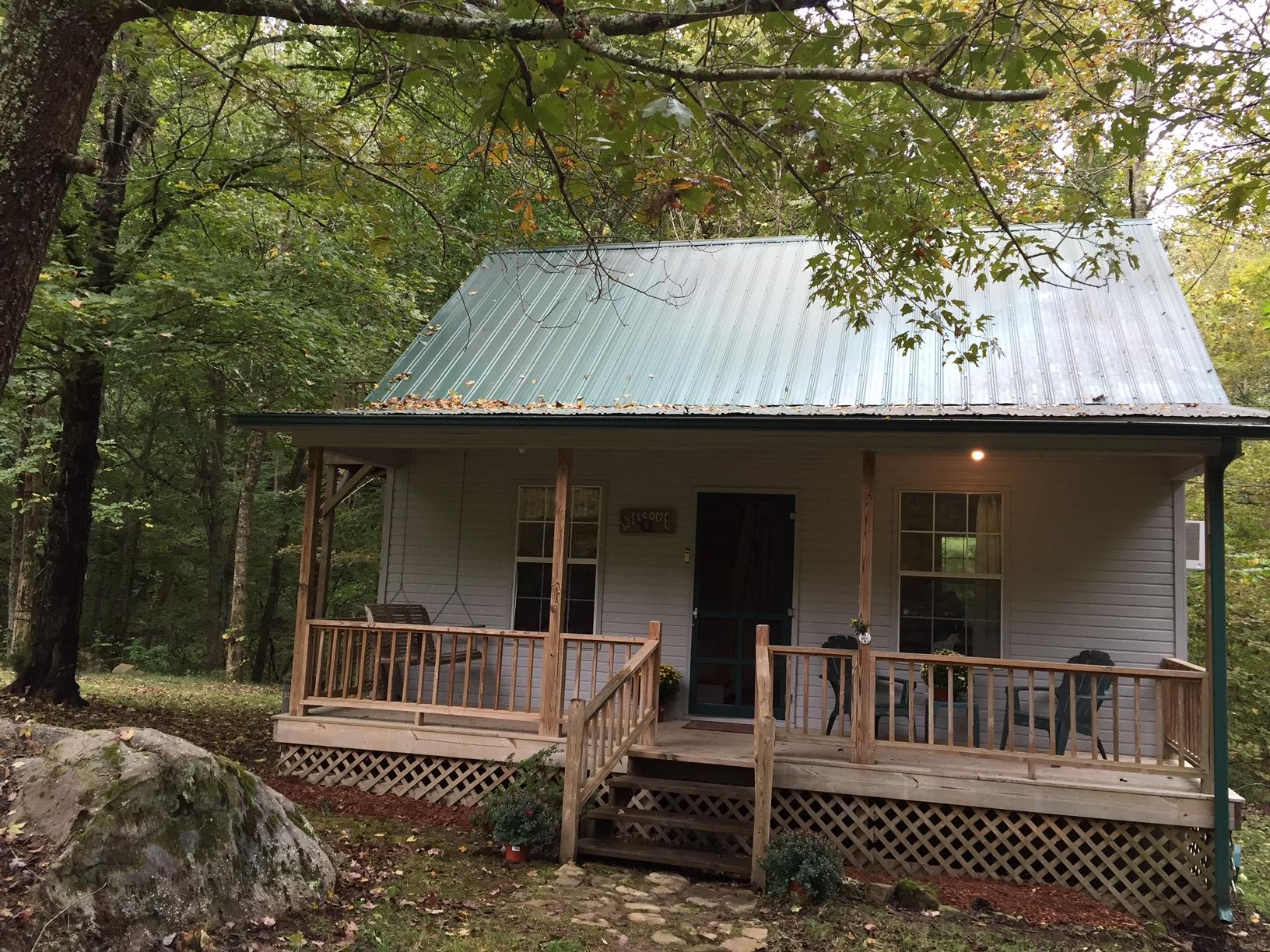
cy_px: 476
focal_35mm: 29
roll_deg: -3.0
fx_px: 1064
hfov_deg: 61.7
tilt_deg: +5.0
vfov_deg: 48.2
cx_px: 635
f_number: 2.2
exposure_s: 1/40
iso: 32
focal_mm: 4.15
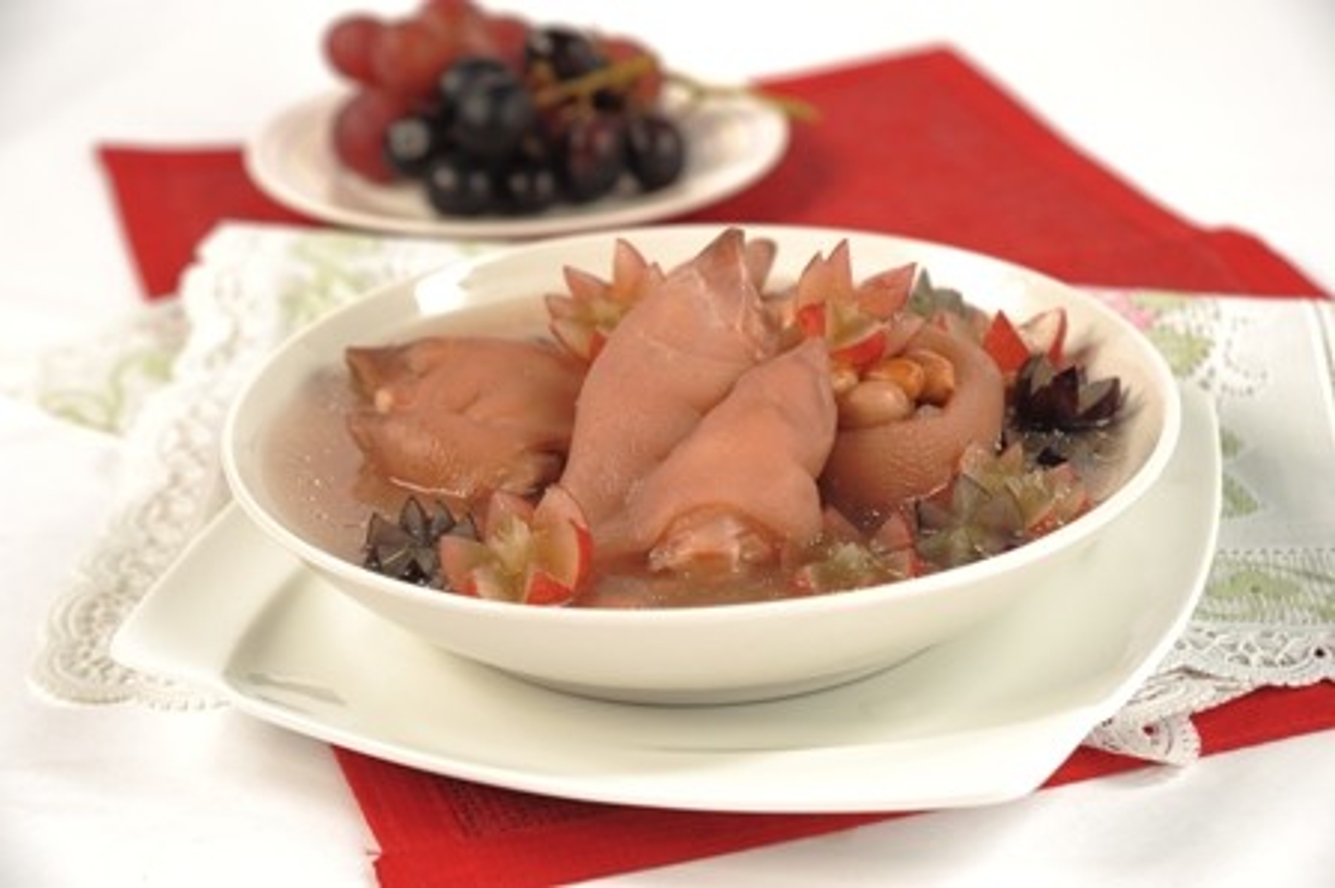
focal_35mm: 80
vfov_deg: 17.0
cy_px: 444
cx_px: 668
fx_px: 2964
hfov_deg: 25.4
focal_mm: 80
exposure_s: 1/125
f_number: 8
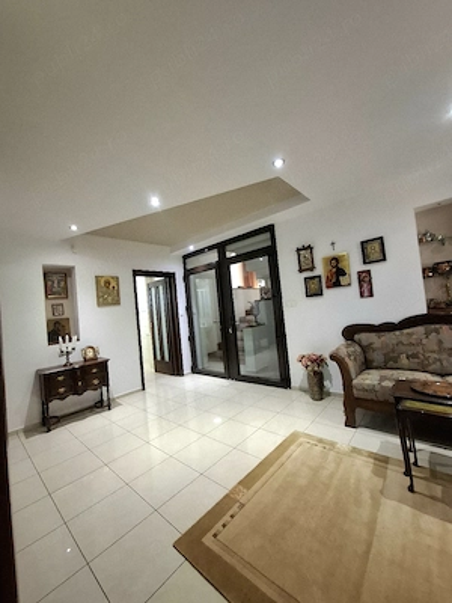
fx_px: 226
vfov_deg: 106.2
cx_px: 226
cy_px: 302
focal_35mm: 13
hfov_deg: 89.9
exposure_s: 1/25
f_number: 2.2
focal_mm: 1.74
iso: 160
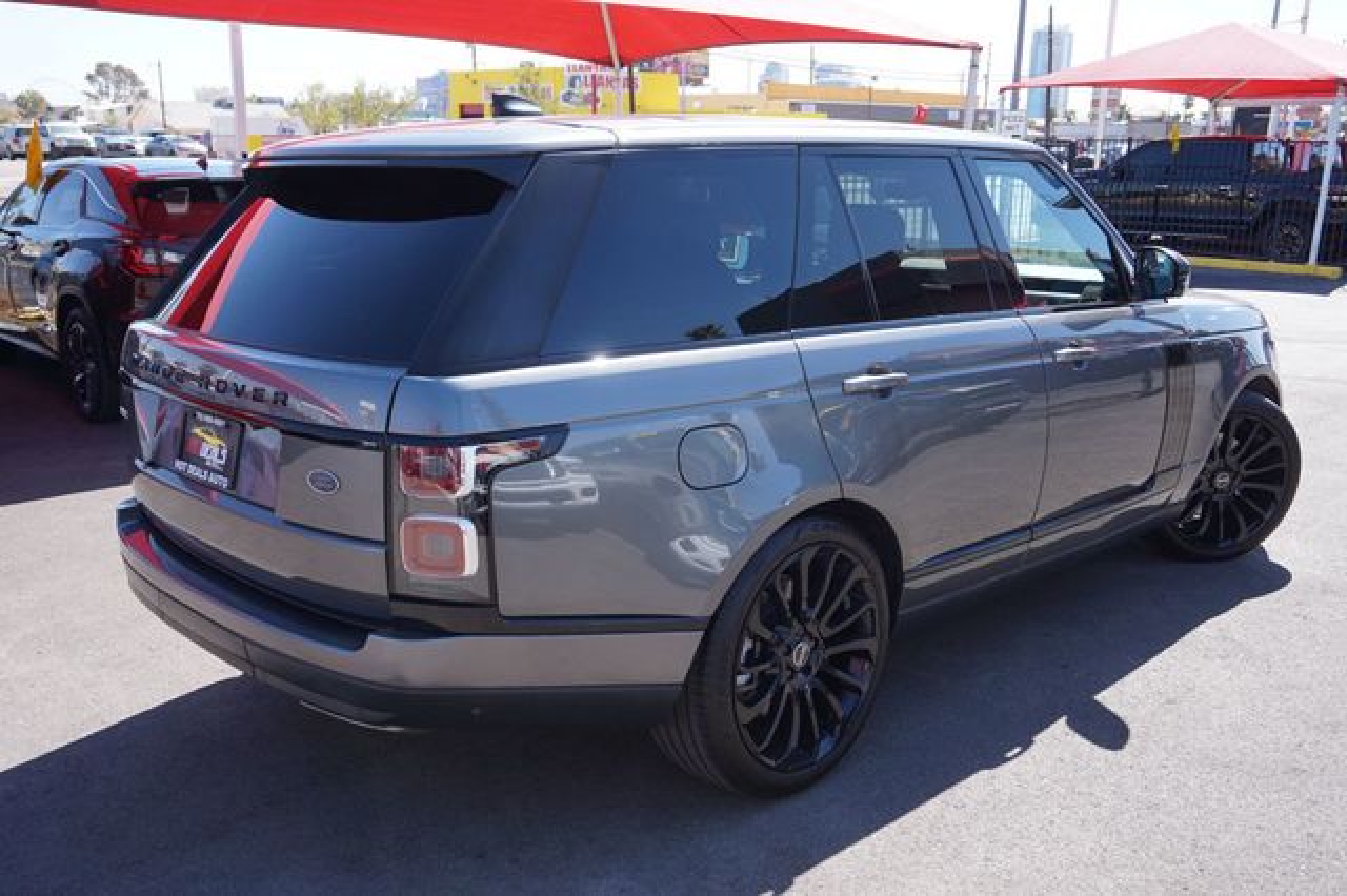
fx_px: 1178
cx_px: 674
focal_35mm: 32
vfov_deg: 41.7
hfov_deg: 59.5
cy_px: 448
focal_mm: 21
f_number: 5.6
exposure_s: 1/200
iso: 100
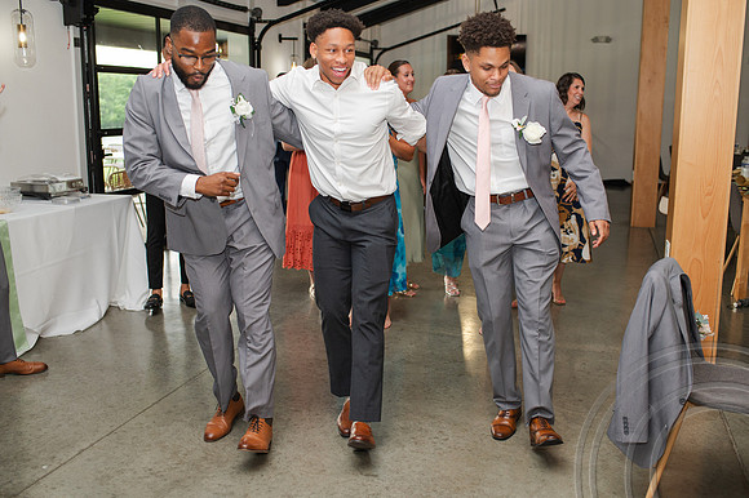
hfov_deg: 54.5
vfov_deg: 37.8
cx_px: 374
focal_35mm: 35
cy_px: 249
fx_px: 728
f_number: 3.2
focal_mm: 35
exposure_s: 1/200
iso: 800
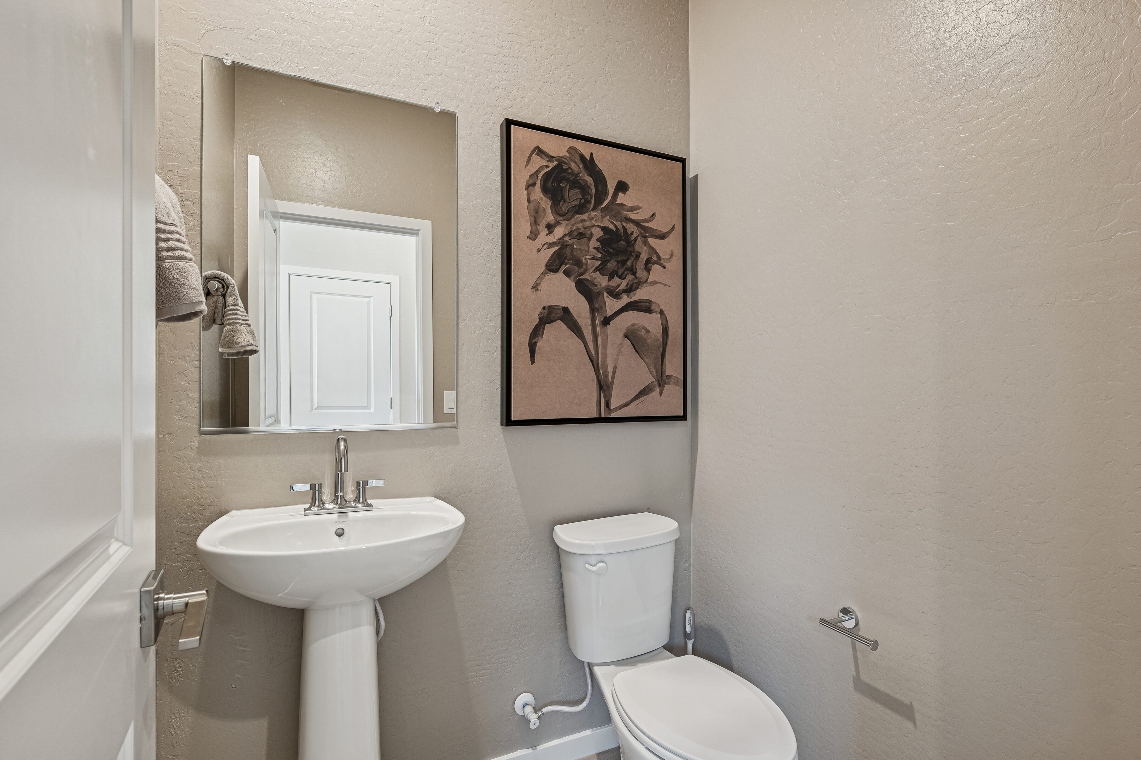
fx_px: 539
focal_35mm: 17
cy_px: 391
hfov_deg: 93.3
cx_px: 588
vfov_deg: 70.4
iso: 400
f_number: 8
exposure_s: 1/4
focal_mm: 16
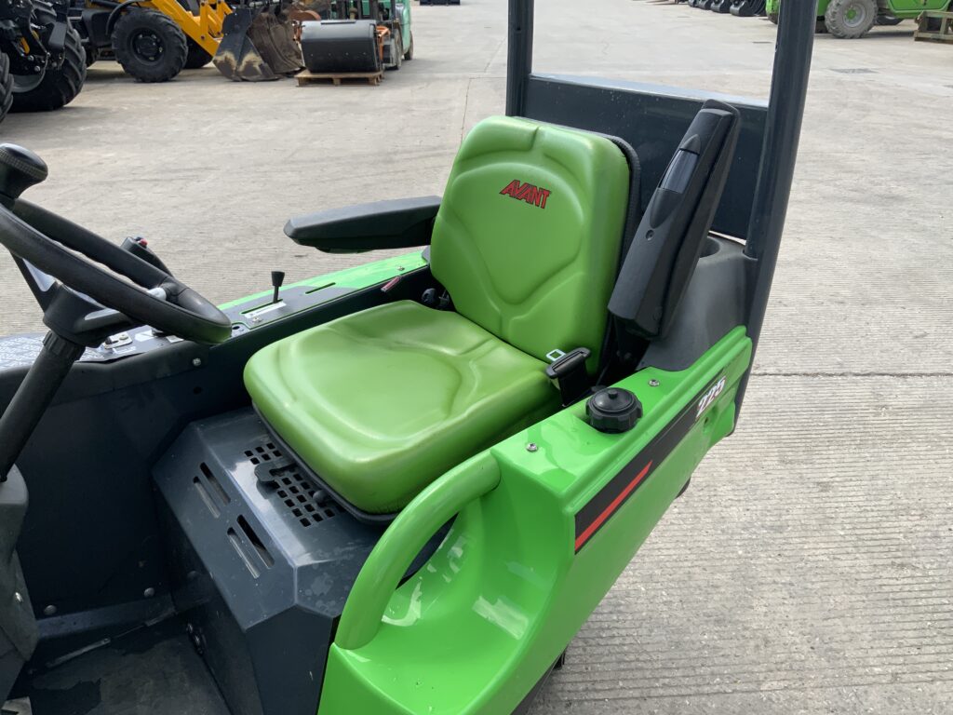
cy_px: 358
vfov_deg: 48.2
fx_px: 798
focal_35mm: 29
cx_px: 476
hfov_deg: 61.7
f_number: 1.8
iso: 16
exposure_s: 1/759
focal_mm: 3
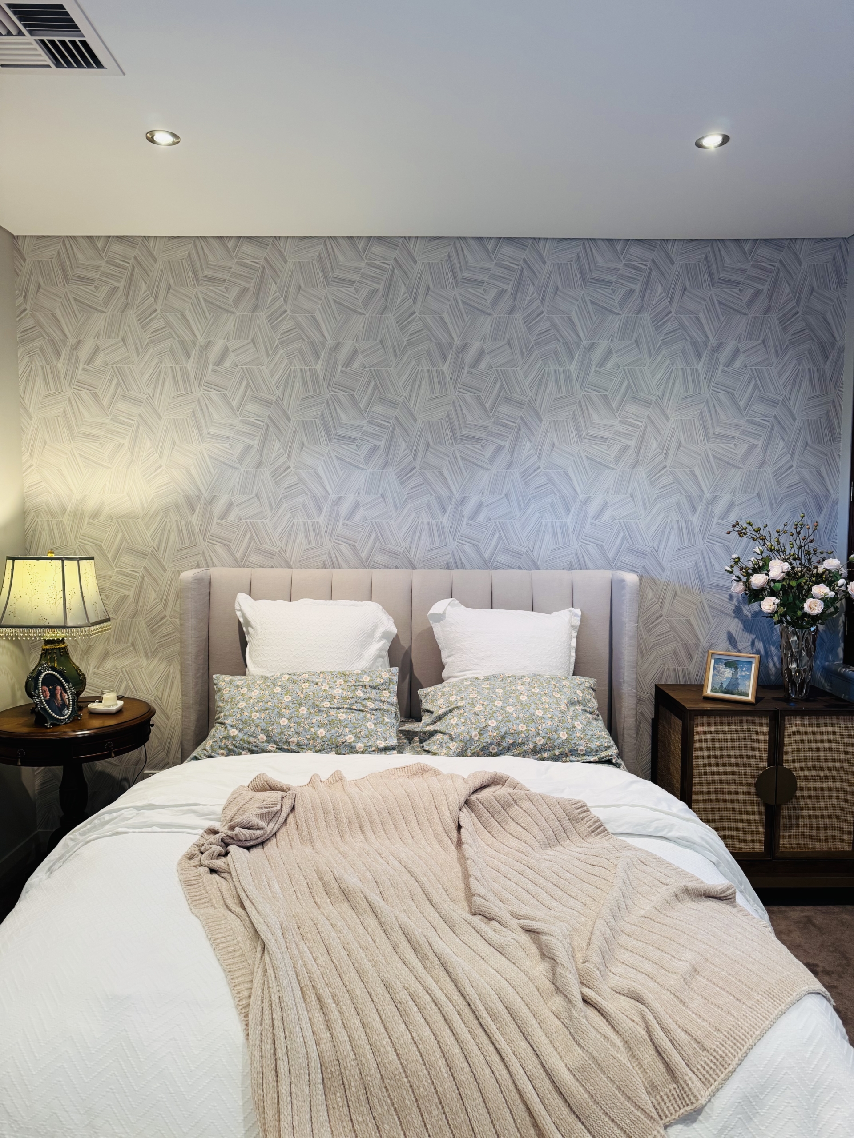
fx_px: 789
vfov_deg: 71.6
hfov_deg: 56.8
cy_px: 569
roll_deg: -0.2
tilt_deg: -4.5
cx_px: 427
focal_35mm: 24
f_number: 1.78
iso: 160
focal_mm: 6.76
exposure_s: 1/100
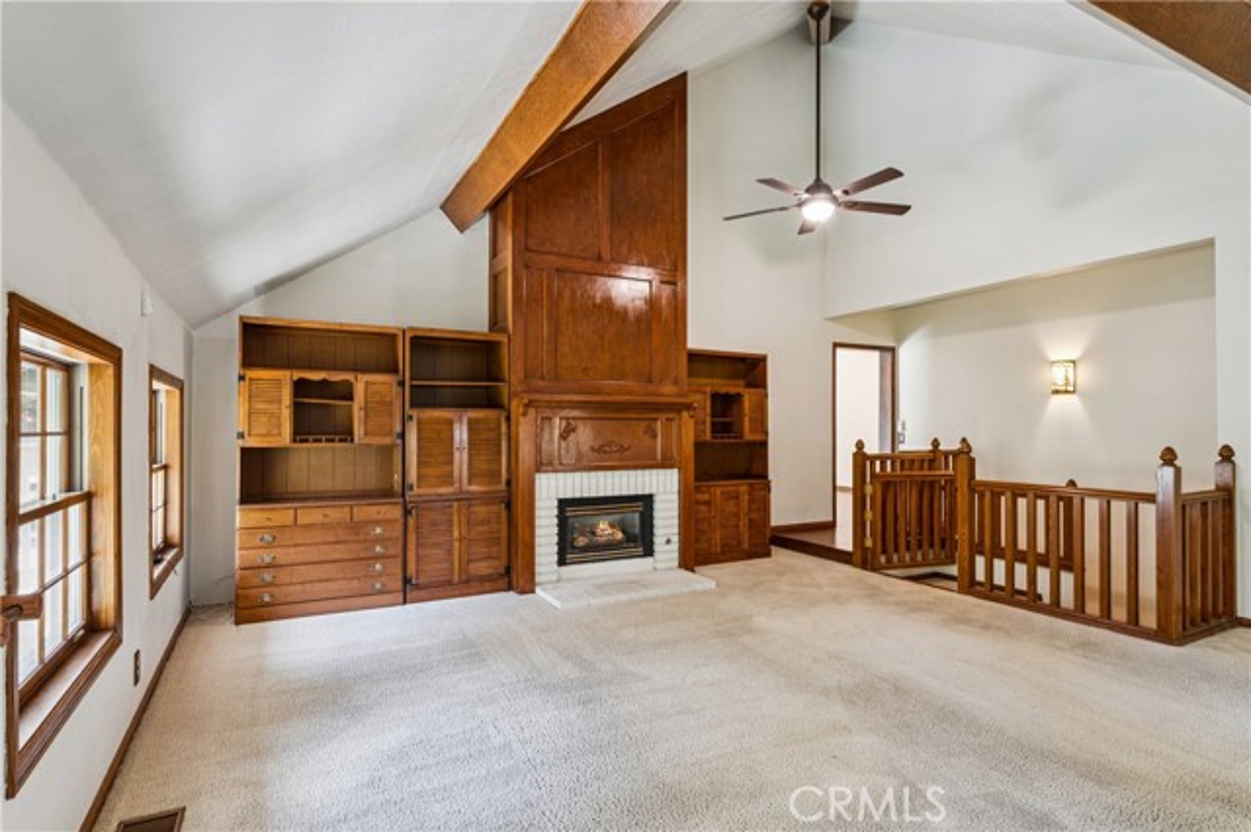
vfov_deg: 65.6
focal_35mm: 19
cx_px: 626
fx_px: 646
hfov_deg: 88.2
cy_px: 416
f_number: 13
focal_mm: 18.6
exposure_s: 3.2
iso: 100
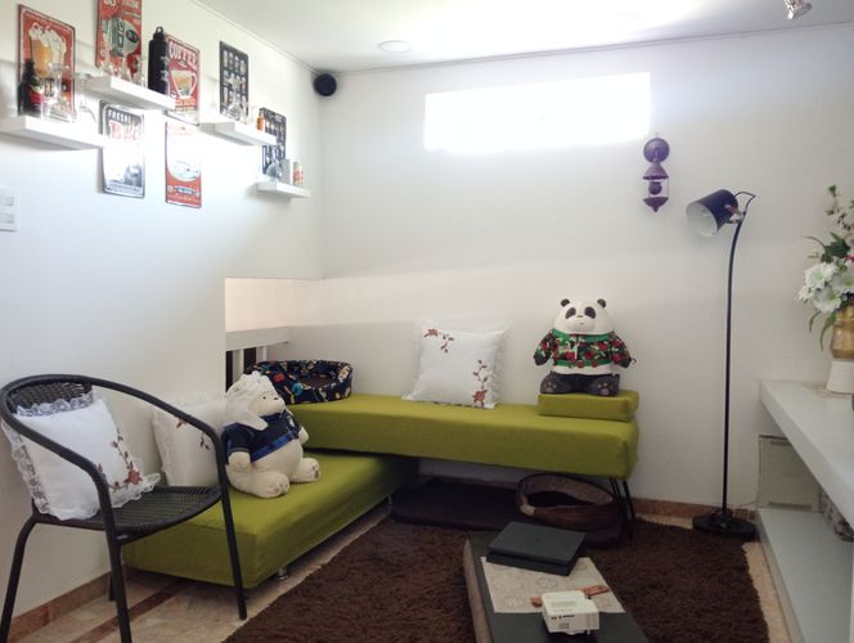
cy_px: 322
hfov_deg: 63.4
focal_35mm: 28
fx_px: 692
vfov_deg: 49.9
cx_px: 427
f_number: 1.8
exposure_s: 1/25
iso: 1586
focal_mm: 3.98
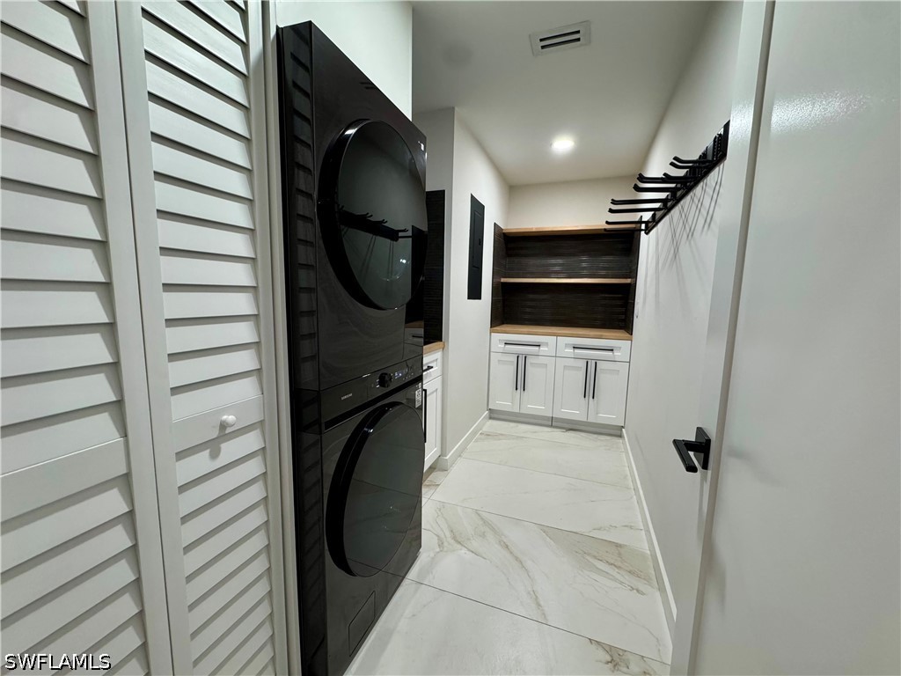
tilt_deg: -8.5
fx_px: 364
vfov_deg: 85.7
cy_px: 338
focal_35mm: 14
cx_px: 450
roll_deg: -0.9
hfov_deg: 102.1
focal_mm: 2.22
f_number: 2.2
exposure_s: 1/60
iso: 250
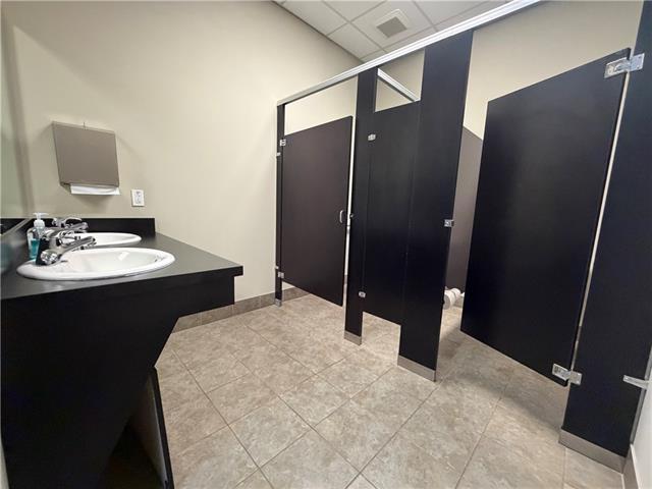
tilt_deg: -9.0
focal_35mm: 14
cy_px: 244
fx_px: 264
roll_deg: -1.5
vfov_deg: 85.7
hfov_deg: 102.1
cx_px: 326
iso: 640
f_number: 2.2
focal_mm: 2.22
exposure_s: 1/41
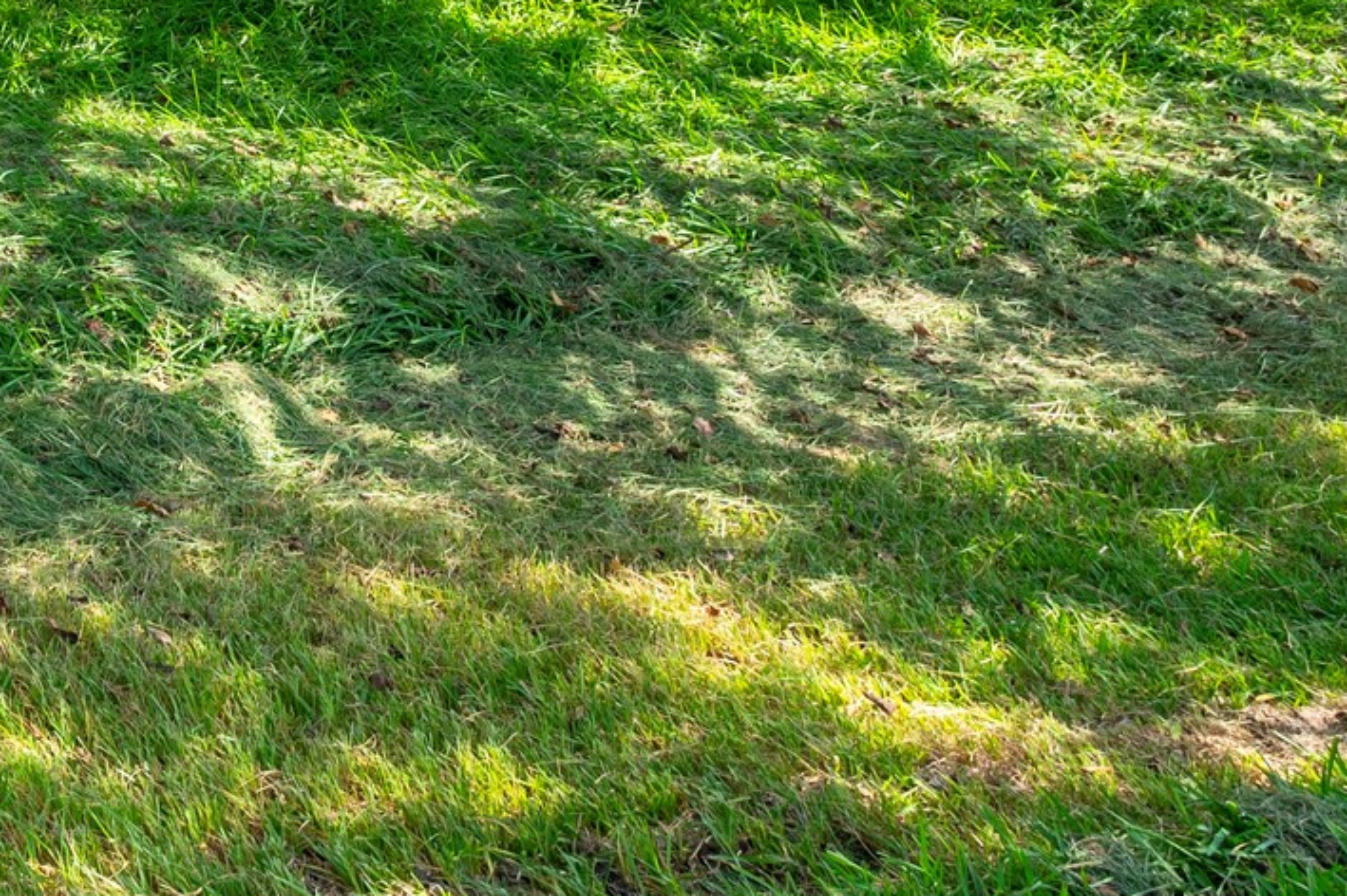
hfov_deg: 29.1
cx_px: -616
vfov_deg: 23.9
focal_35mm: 46
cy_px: -406
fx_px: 1720
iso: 125
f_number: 11
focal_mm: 15
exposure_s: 1/100
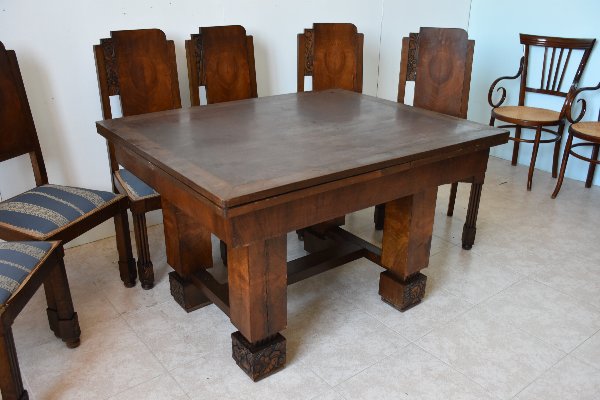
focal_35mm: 33
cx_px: 300
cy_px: 200
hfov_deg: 57.2
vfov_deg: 40.0
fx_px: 550
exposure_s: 1/60
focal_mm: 22
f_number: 4
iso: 1000
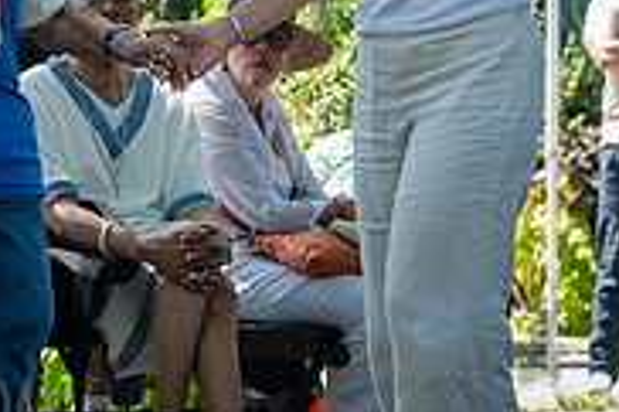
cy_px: -170
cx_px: -119
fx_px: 5102
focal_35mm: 297
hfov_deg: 6.9
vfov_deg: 4.6
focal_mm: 93
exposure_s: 1/500
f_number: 4.5
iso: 640
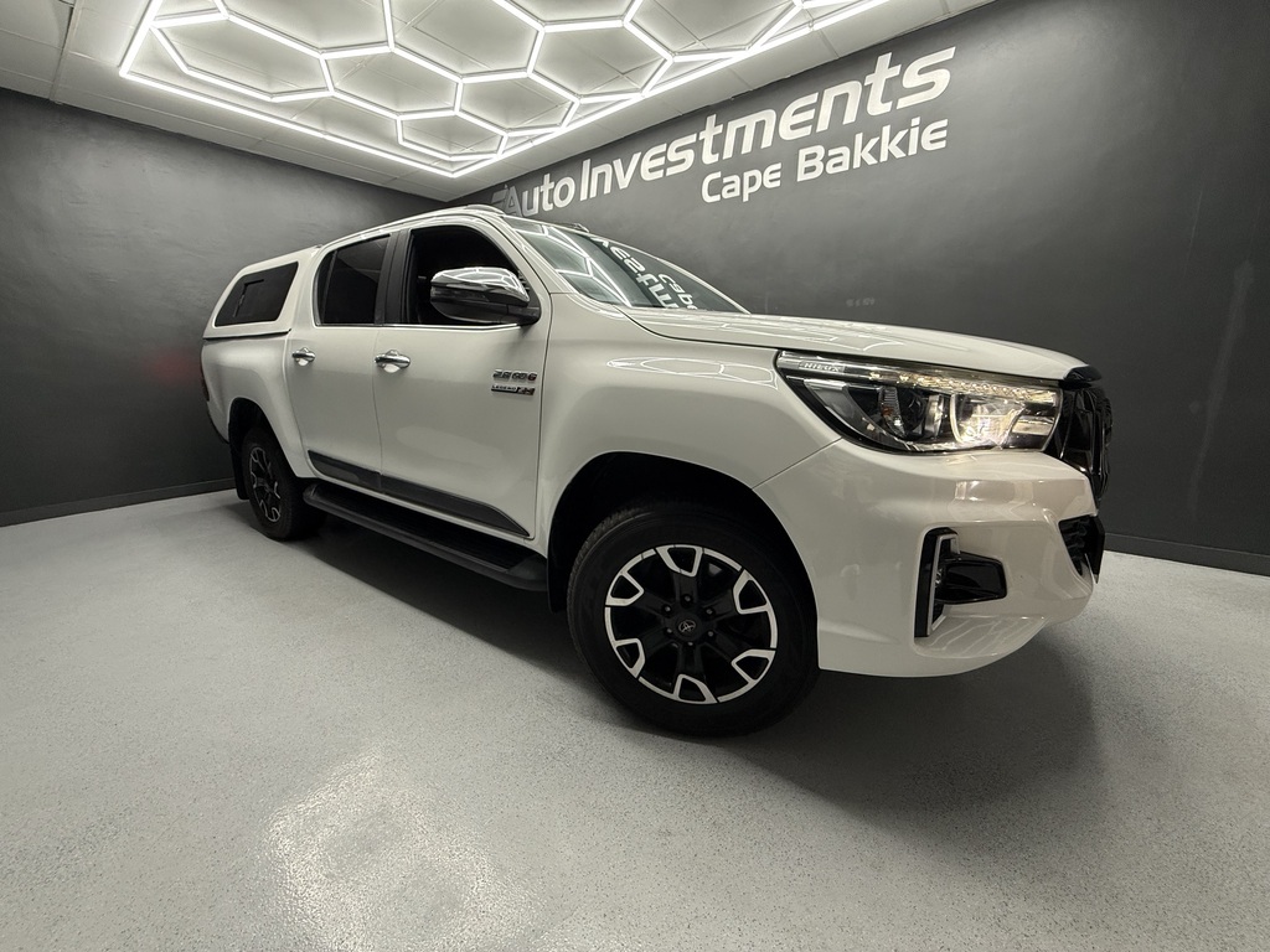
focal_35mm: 14
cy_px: 476
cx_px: 635
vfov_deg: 85.7
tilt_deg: -11.6
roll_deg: +1.3
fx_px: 514
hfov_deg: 102.1
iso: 125
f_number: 2.2
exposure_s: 1/101
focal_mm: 2.22
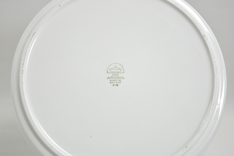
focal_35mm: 82
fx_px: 536
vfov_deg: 16.6
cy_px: 78
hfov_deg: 24.6
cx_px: 117
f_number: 5.6
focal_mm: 55
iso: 400
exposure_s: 1/6
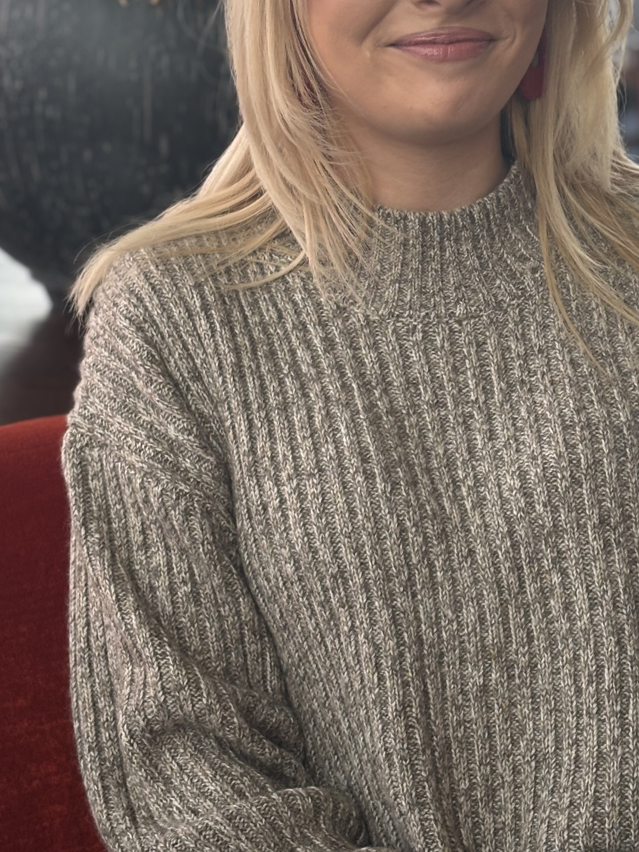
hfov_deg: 16.2
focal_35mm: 91
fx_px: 2240
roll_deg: +2.2
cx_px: 486
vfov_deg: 21.4
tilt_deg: -8.5
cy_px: 254
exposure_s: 1/57
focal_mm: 5.96
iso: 64
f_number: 1.6
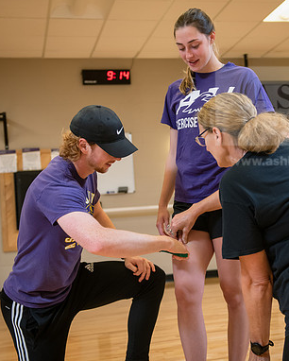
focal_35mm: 57
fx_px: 609
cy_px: 181
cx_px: 187
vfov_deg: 33.0
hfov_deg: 26.6
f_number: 3.2
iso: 640
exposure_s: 1/160
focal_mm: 40
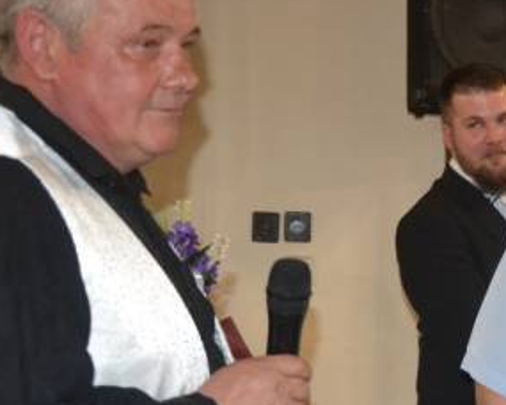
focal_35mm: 87
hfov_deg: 20.6
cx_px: 600
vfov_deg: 17.6
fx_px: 1303
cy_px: 290
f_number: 3.8
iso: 2500
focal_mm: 22
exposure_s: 1/60
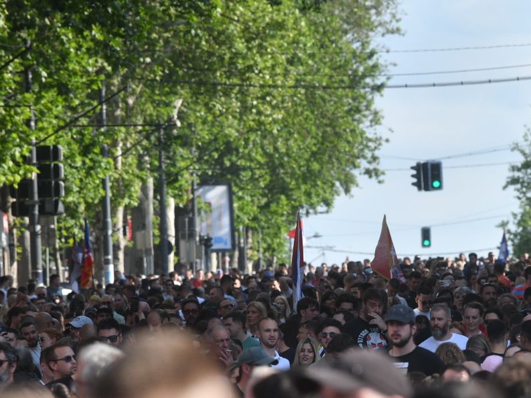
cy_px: 321
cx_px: 392
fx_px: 6029
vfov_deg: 3.8
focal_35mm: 393
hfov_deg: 5.0
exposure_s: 1/2500
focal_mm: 200
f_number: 6.3
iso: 800
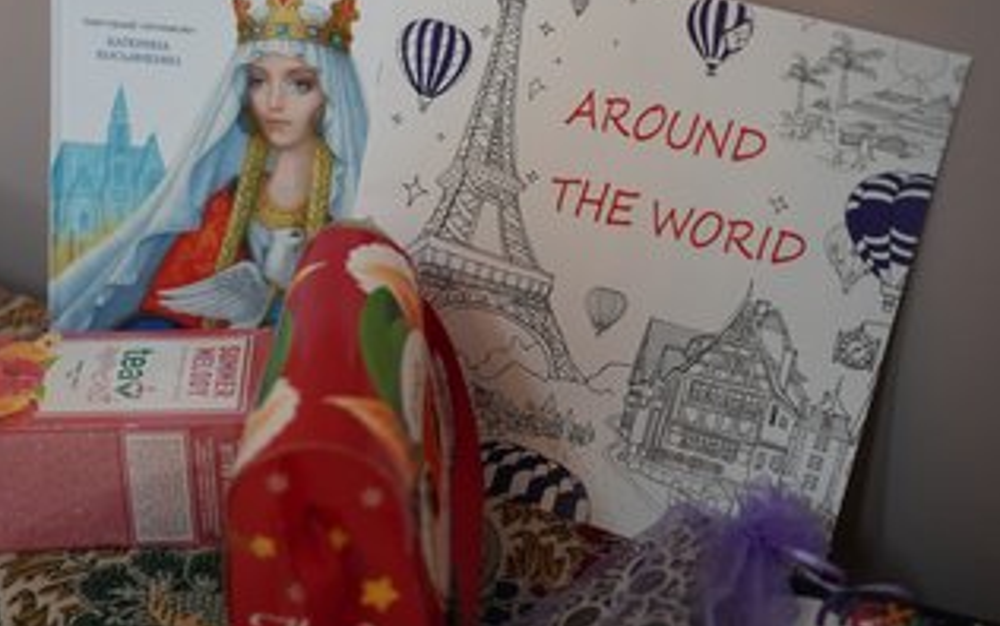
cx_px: 392
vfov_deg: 22.4
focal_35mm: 58
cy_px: 277
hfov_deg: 34.9
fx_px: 1582
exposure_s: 1/160
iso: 2500
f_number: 2.8
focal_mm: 45
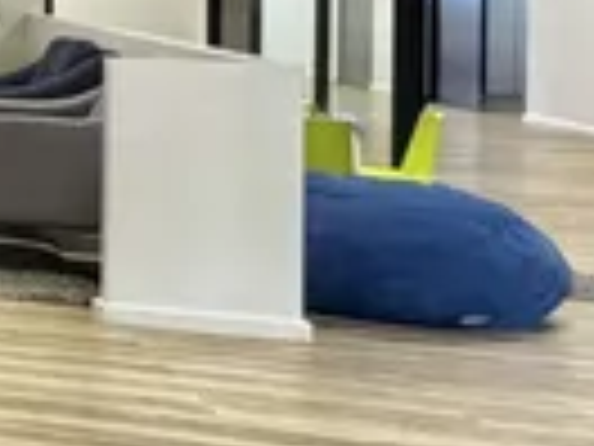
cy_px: -32
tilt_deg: -0.7
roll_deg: +0.2
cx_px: -990
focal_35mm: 85
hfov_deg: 13.2
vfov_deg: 16.9
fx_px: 1459
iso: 400
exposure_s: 1/50
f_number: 2.2
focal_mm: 2.22
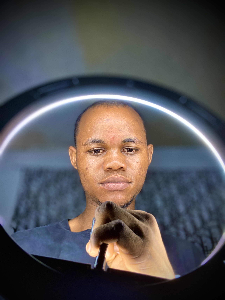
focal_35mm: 30
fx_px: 260
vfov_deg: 60.0
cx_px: 112
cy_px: 150
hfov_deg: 46.8
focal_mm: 2.71
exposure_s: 1/50
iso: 200
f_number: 2.2
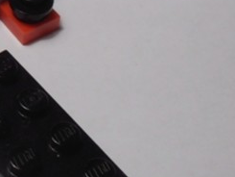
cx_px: -61
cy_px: 18
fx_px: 924
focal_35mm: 136
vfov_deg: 10.9
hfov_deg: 14.0
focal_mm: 6.61
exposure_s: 1/100
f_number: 3.9
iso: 80
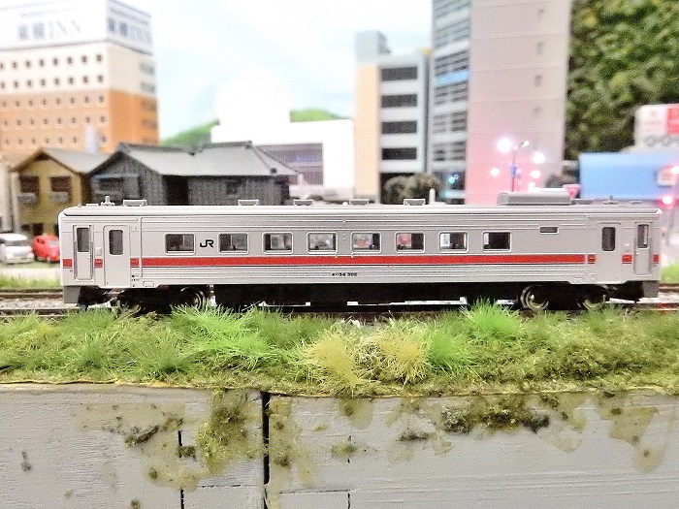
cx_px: 340
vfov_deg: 46.8
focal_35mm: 30
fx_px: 588
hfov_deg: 60.0
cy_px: 254
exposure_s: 1/100
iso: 3200
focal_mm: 5.4
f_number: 4
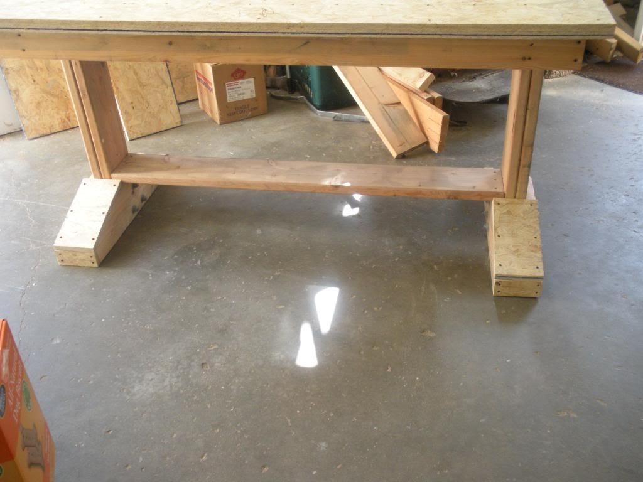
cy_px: 241
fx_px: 669
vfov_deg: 39.7
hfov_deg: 51.4
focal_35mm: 36
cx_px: 322
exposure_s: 1/60.8
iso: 214
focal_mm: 6.3
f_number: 3.5
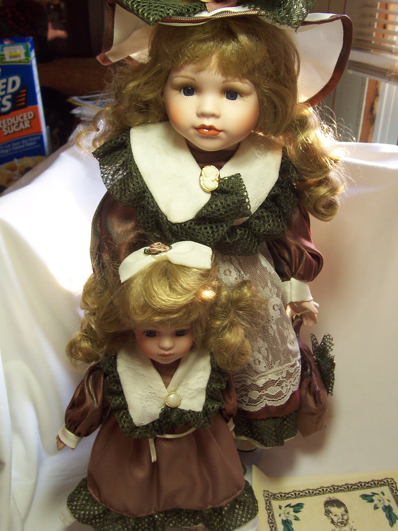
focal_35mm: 37
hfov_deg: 38.7
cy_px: 266
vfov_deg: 50.1
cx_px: 199
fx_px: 567
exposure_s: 1/30
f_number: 2.8
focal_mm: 5.6
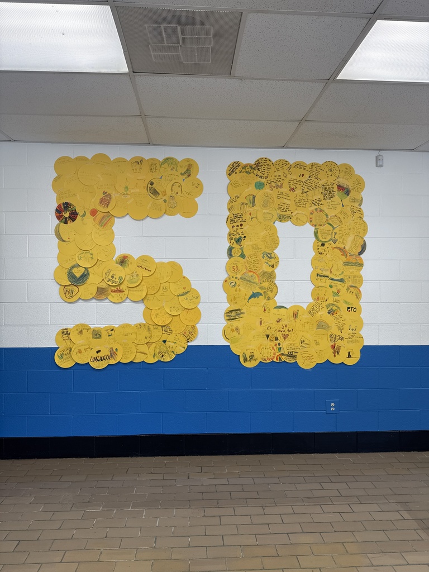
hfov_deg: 56.8
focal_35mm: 24
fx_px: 397
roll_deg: +0.8
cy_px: 286
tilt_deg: -1.5
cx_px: 214
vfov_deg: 71.6
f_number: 1.78
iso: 64
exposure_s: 1/120
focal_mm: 6.76
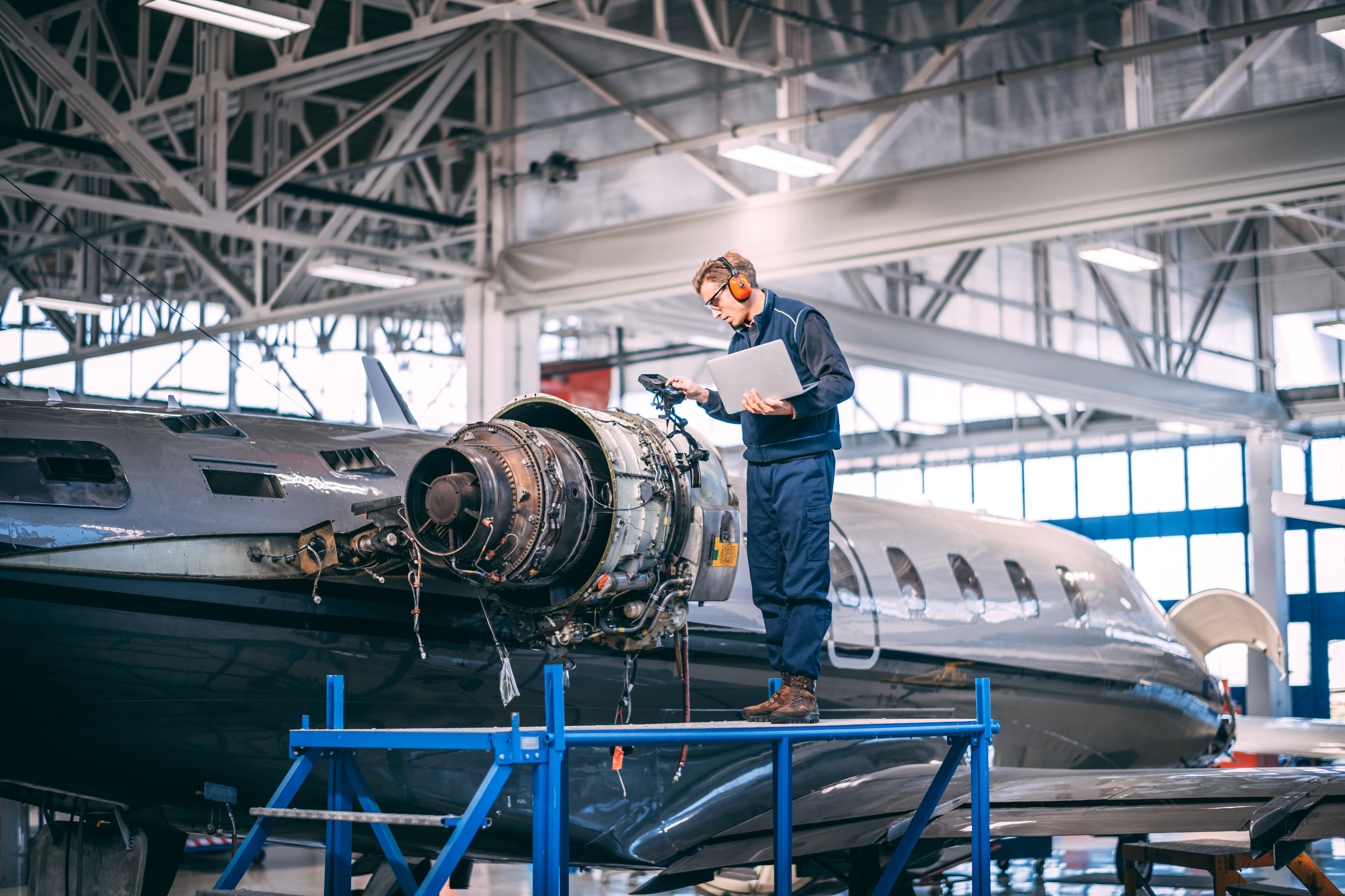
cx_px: 672
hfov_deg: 34.5
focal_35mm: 58
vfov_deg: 23.4
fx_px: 2167
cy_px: 448
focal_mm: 58
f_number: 1.4
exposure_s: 1/320
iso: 200
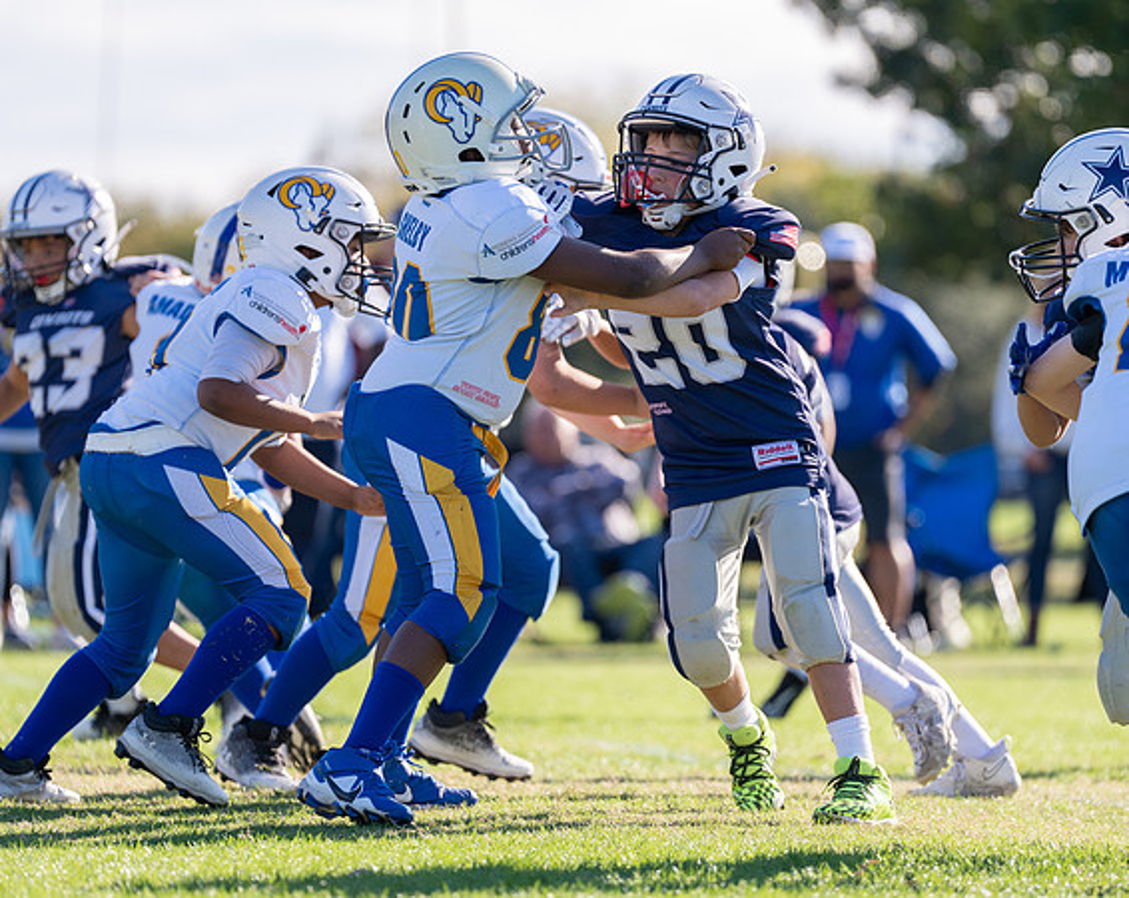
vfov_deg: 5.5
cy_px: 463
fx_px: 9313
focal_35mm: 279
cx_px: 620
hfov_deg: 6.9
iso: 100
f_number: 2.8
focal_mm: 200
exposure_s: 1/1250
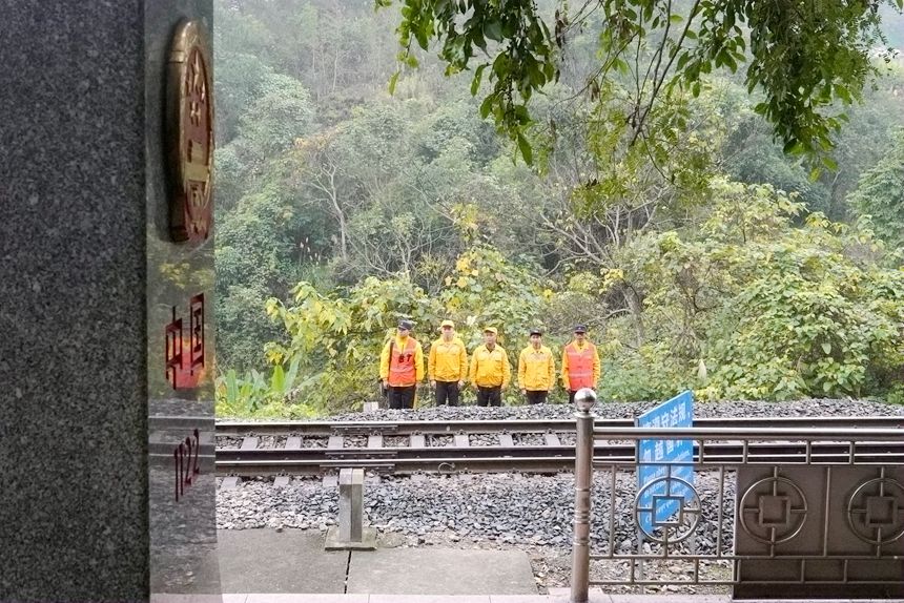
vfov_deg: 31.2
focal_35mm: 43
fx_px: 1080
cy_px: 302
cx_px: 452
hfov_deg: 45.4
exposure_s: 1/640
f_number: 11
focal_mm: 29
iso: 10000
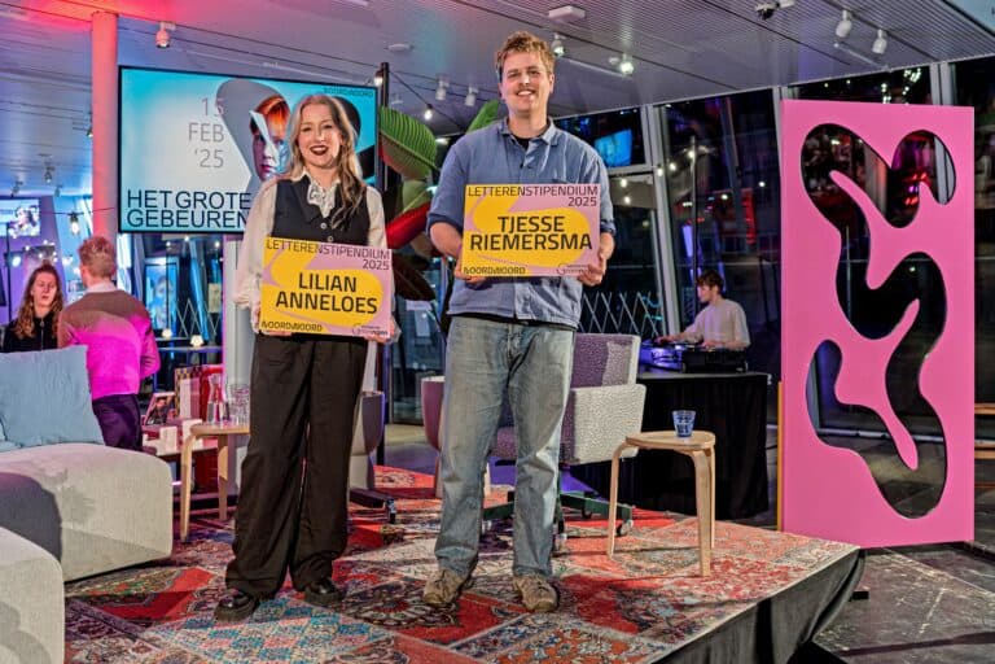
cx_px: 498
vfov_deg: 37.9
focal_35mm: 35
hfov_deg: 54.4
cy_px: 332
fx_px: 967
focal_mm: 35
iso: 1600
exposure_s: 1/60
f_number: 4
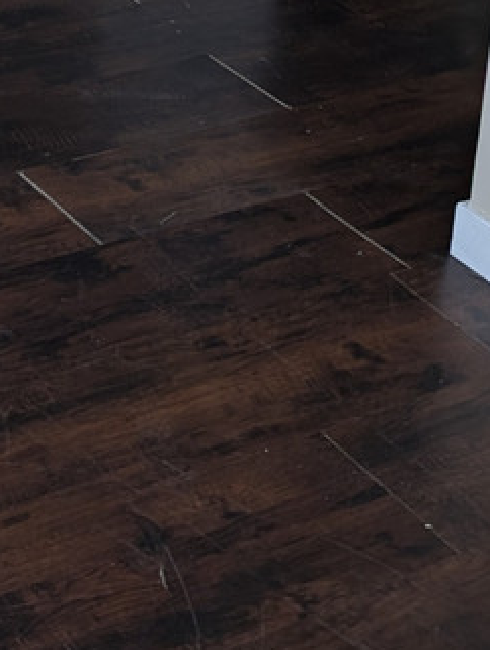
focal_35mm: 86
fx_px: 1618
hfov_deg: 15.5
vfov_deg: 18.3
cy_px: -488
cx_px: -308
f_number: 1.68
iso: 127
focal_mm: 6.9
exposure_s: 1/154
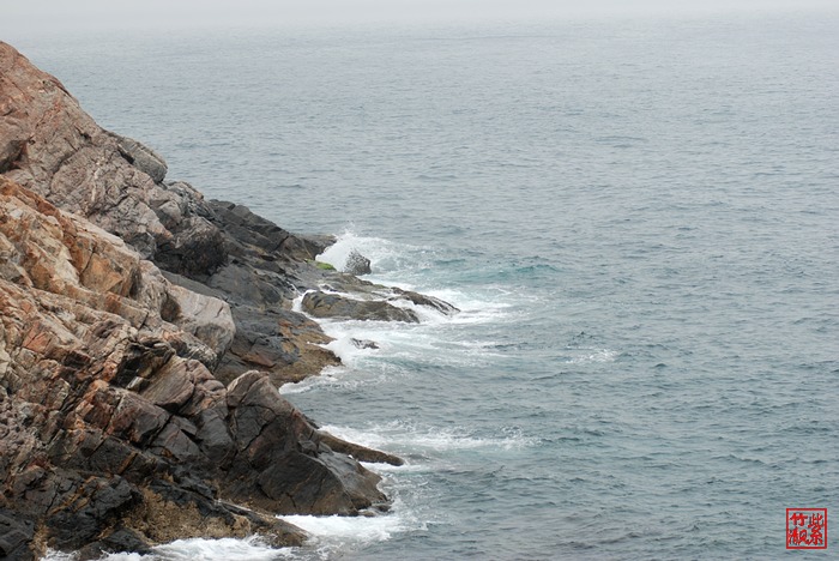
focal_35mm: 120
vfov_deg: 11.4
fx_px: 2799
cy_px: 280
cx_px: 420
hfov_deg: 17.0
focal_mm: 80
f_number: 4
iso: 200
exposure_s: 1/400
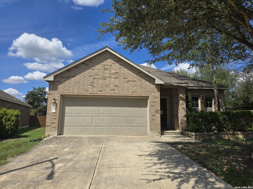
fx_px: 168
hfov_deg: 73.9
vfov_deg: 58.9
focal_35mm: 23
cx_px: 126
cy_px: 94
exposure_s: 1/955
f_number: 1.7
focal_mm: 6.3
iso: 12
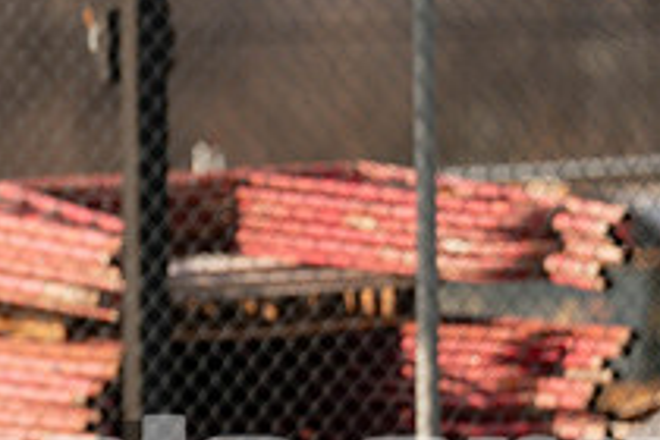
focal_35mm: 1007
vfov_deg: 1.4
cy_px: 35
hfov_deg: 2.0
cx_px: -246
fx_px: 18460
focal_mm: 200
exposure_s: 1/2000
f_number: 2.8
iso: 160
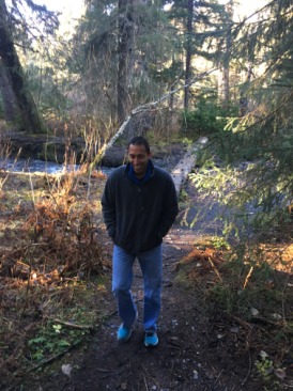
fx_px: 328
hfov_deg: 48.2
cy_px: 196
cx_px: 146
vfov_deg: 61.7
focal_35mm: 29
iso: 100
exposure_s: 1/30
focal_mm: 4.15
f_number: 2.2
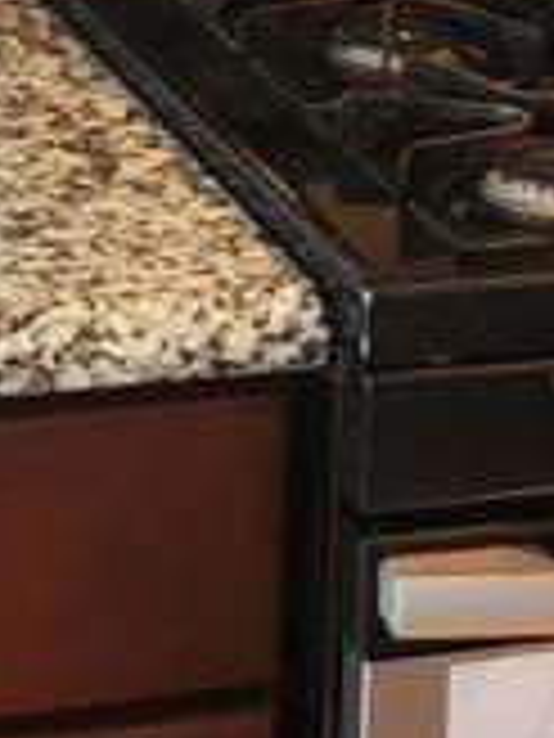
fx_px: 3073
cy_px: -212
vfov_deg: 13.2
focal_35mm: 144
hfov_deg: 10.2
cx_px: 54
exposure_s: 1/60
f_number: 1.8
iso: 320
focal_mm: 6.4
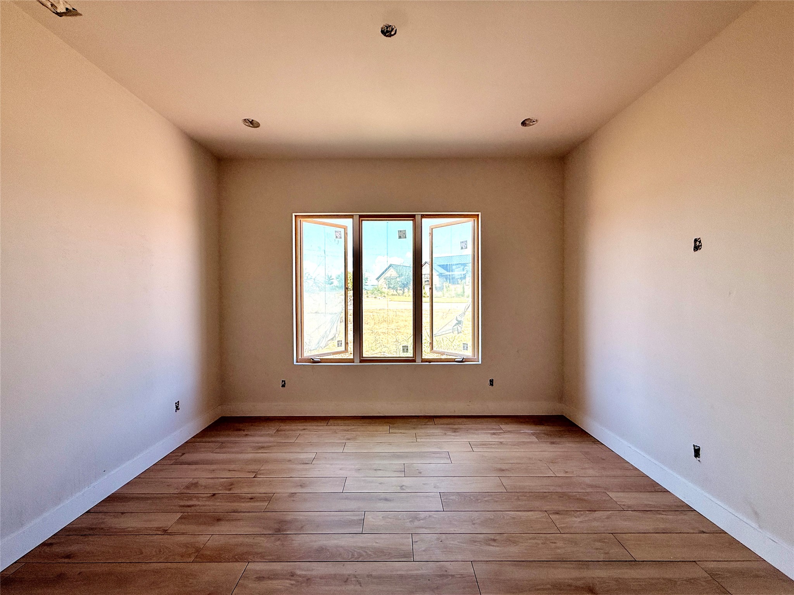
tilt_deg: -1.2
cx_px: 397
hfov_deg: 102.1
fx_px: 321
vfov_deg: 85.7
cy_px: 298
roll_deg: -0.2
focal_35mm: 14
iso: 50
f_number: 2.2
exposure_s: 1/506
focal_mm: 2.22
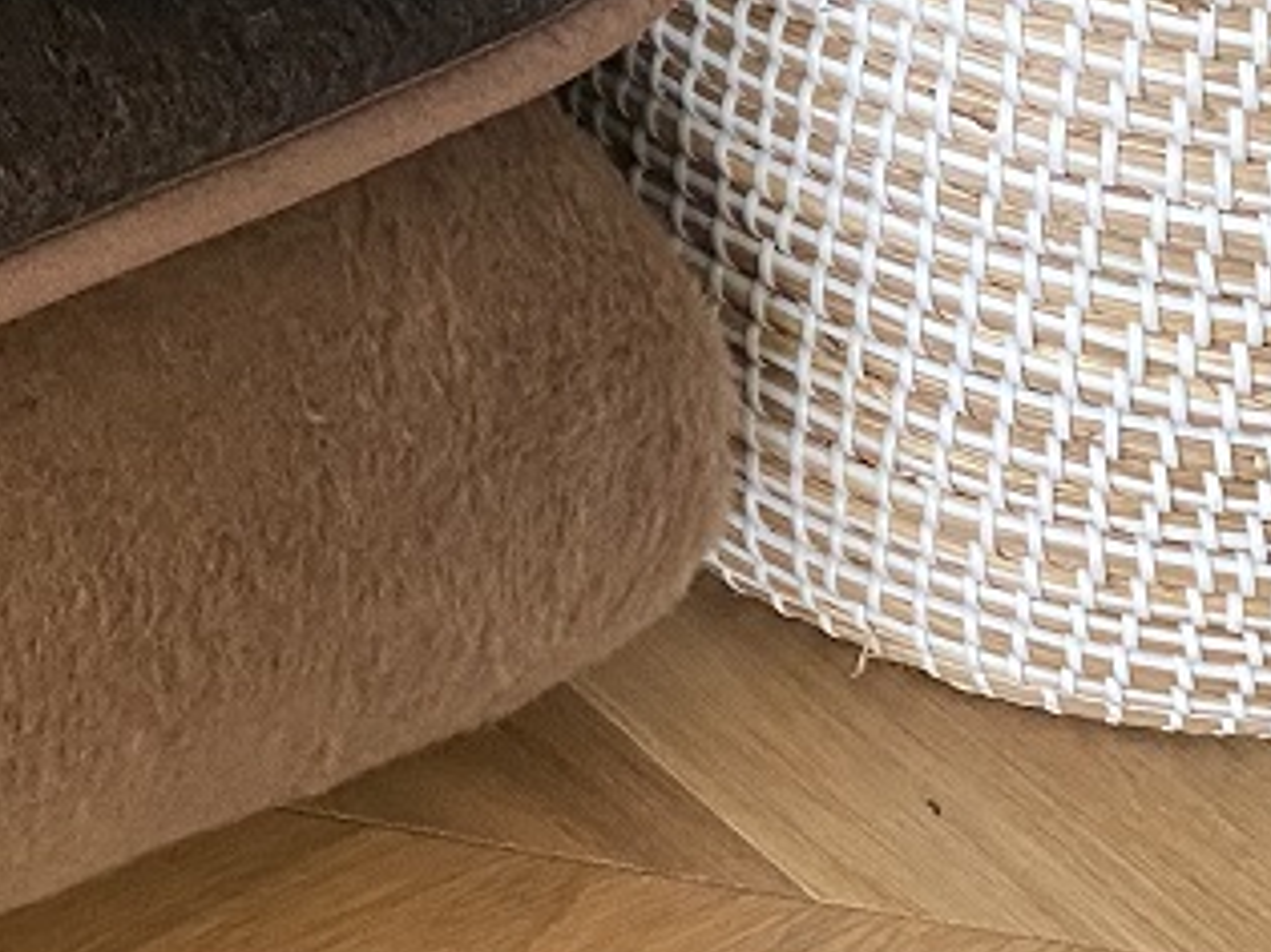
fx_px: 3634
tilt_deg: -32.7
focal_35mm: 99
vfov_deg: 14.7
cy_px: -12
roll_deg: -0.8
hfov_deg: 18.8
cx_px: -234
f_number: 1.8
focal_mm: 4.25
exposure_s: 1/60
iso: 500
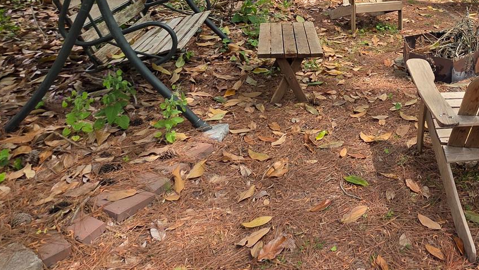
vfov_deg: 30.5
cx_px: 415
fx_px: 432
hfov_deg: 52.3
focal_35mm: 34
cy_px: -35
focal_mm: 2.2
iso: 40
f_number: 1.9
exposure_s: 1/684
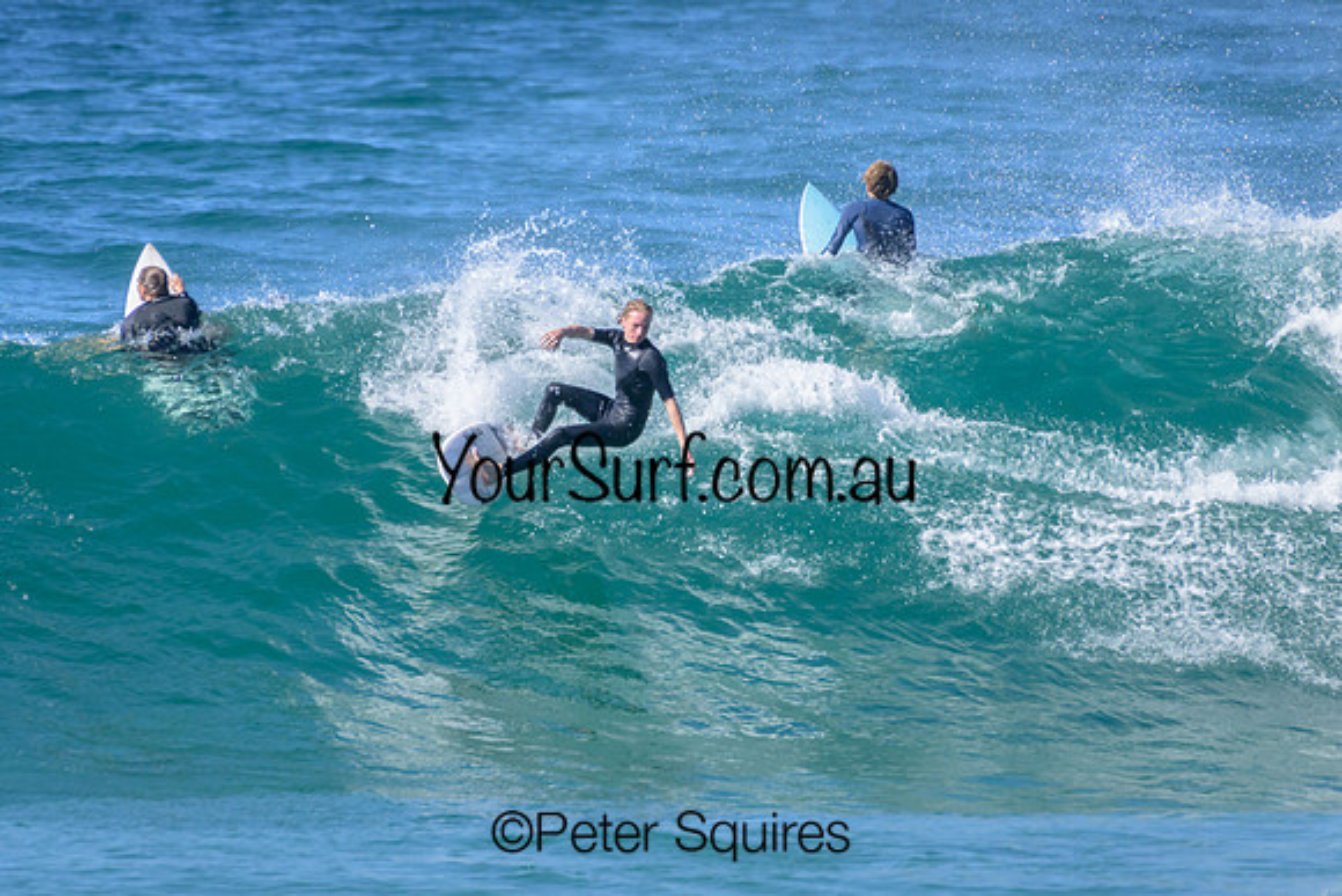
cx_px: 594
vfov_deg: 1.2
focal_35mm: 1114
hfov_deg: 1.9
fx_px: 41552
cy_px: 397
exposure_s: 1/2000
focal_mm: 1000
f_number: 11
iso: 1800
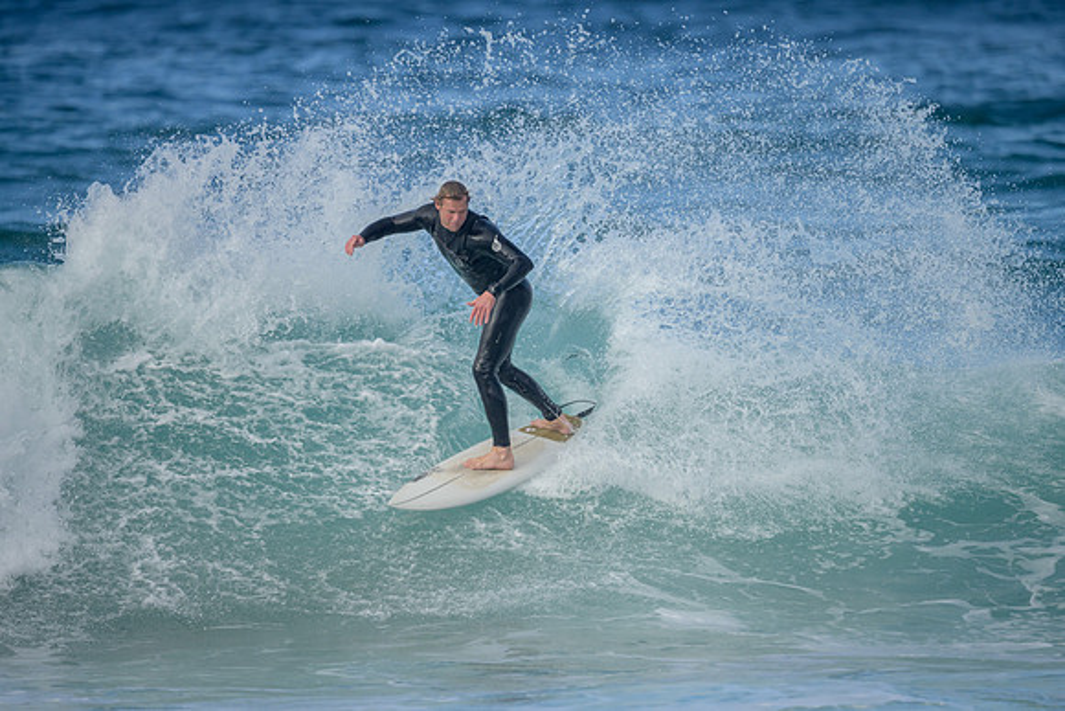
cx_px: 532
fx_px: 23671
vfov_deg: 1.7
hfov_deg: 2.6
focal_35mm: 800
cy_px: 356
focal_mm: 800
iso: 640
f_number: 6.3
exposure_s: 1/2500
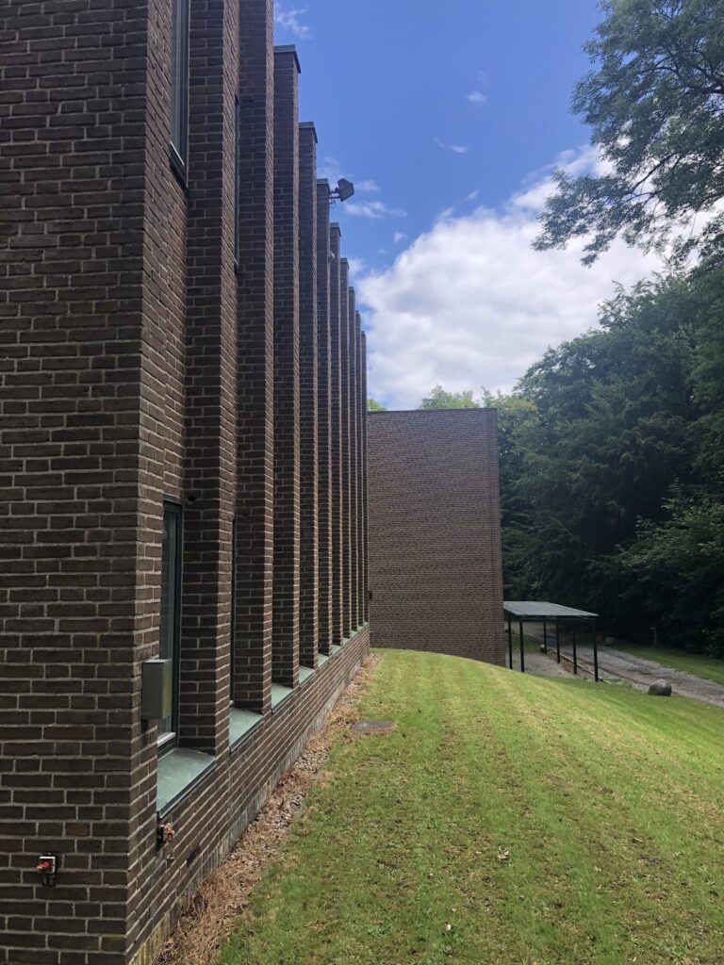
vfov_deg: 63.4
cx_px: 362
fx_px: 781
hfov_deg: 49.7
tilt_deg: +8.5
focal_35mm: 28
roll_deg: -0.4
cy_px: 482
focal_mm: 3.99
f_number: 1.8
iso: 20
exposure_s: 1/716
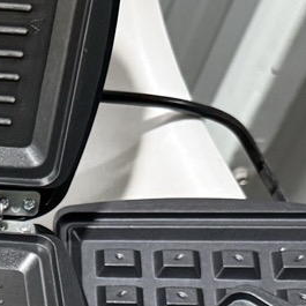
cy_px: 305
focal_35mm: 128
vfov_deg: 13.4
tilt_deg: -50.2
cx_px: -309
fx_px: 1280
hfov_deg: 12.1
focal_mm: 6.76
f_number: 1.78
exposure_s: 1/50
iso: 640
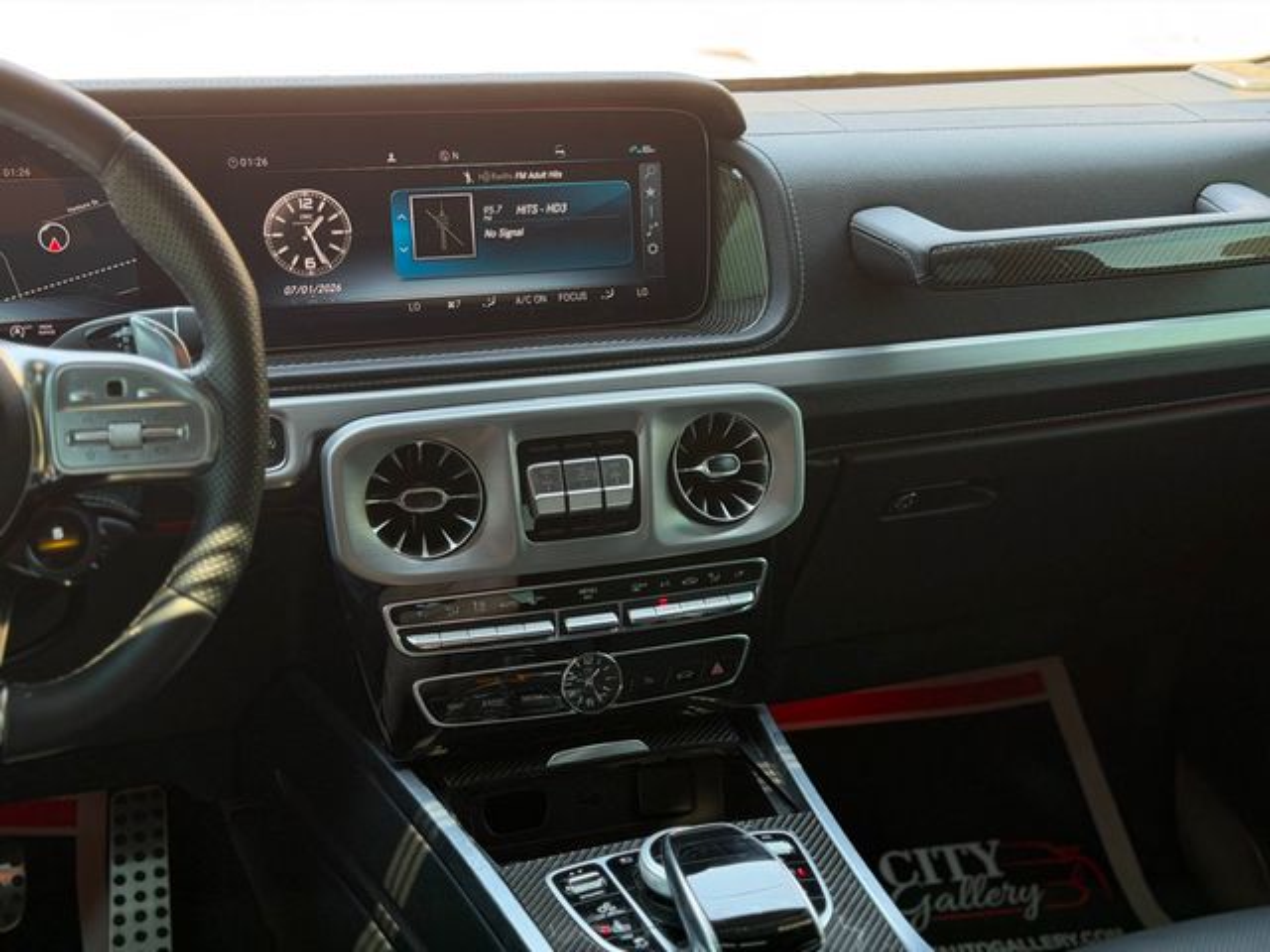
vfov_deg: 30.3
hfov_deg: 39.7
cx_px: 635
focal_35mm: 48
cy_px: 476
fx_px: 1761
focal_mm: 6.76
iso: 50
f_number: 1.78
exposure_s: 1/121
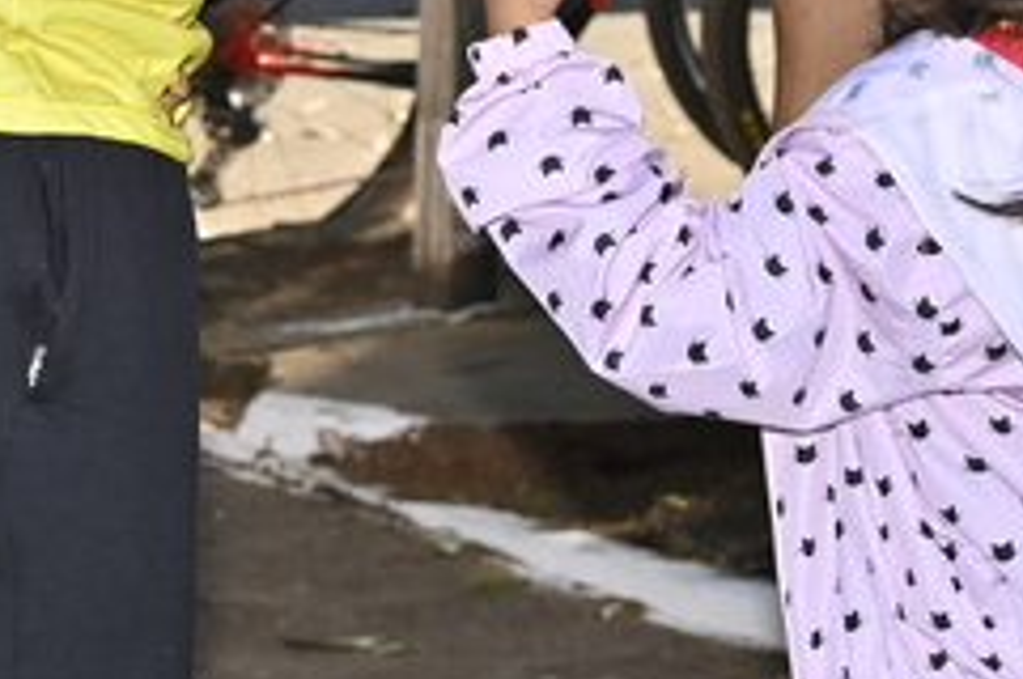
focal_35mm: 224
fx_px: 6357
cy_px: -469
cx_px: 972
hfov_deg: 9.2
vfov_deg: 6.0
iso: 100
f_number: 7.1
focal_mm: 60
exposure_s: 1/180
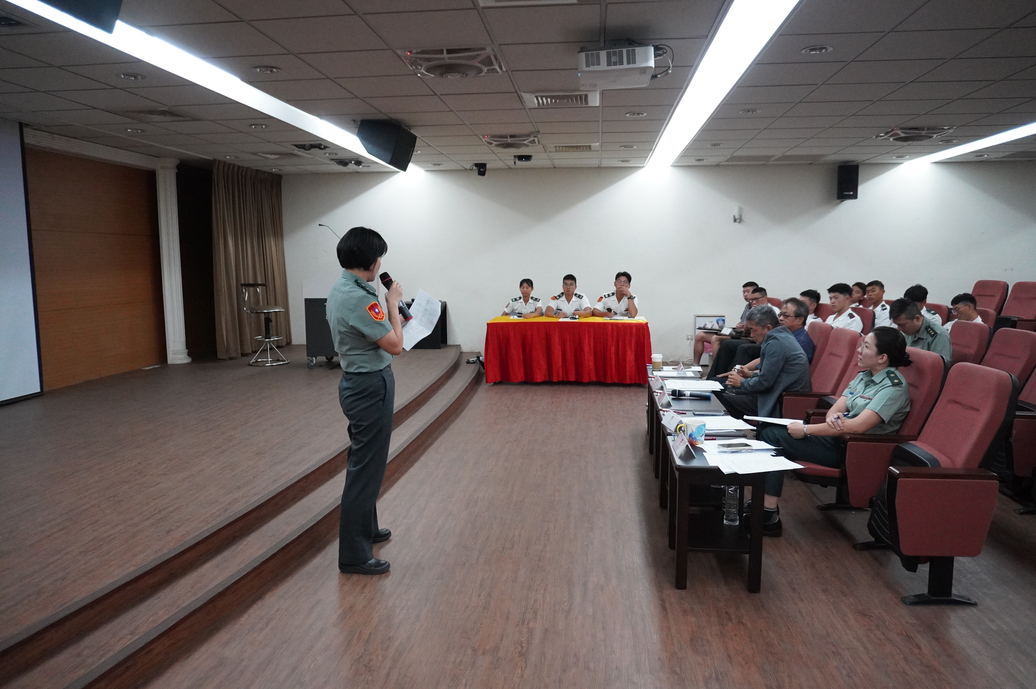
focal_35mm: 24
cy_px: 344
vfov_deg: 53.0
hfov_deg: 73.8
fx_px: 690
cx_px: 518
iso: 4000
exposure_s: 1/160
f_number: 3.5
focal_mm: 16
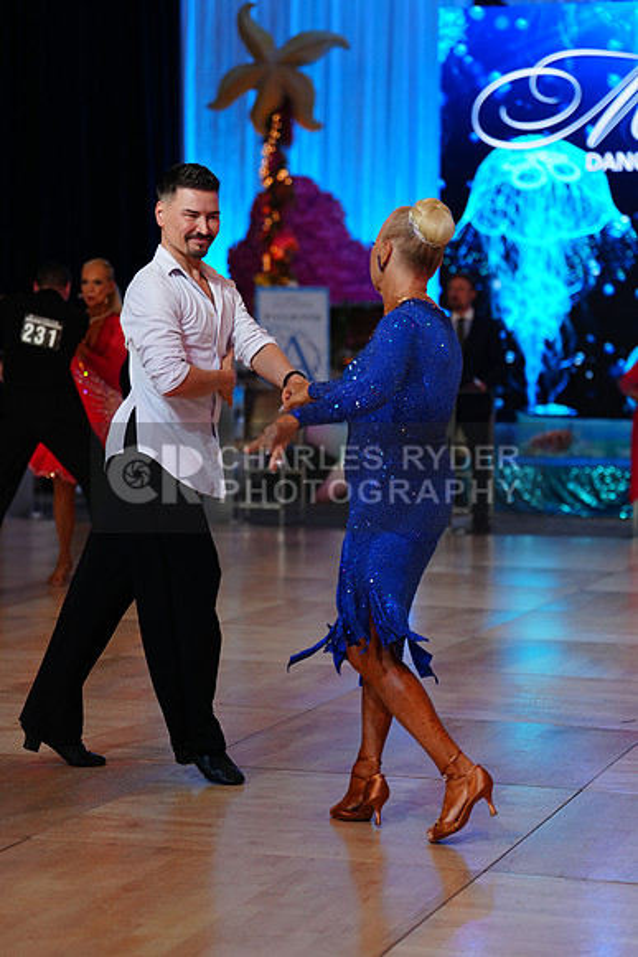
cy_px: 478
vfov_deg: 22.4
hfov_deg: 15.0
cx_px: 319
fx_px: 2417
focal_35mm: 91
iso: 800
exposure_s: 1/400
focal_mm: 91
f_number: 2.8
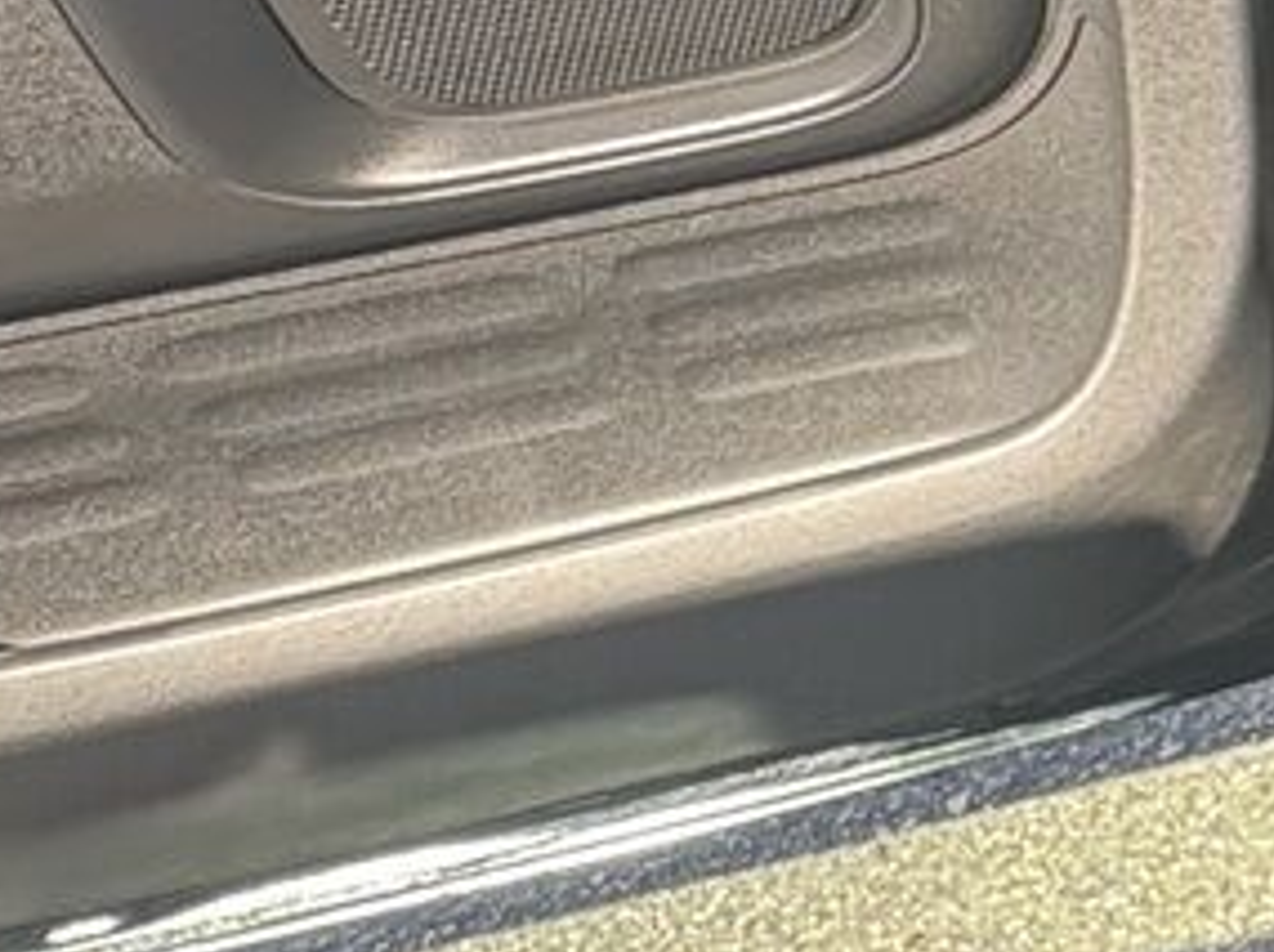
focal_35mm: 84
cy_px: -76
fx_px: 3088
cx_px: 2845
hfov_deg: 15.7
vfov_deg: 17.0
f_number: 2.2
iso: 50
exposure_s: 1/103
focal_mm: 2.22
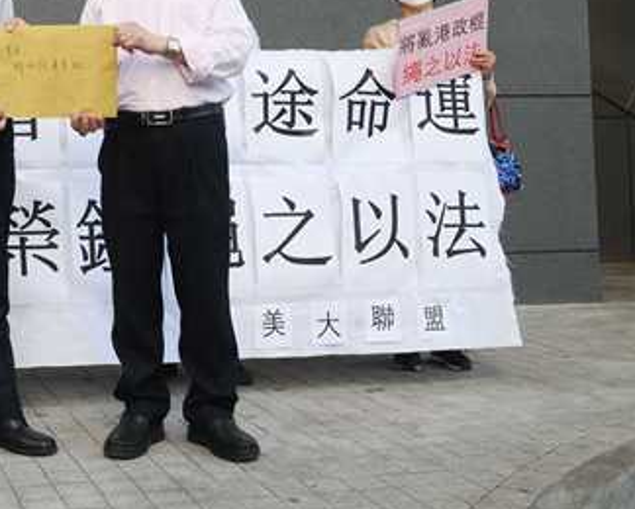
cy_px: 127
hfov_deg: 30.4
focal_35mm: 59
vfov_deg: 25.5
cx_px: 49
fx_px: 1110
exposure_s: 1/200
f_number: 9
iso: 1000
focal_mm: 34
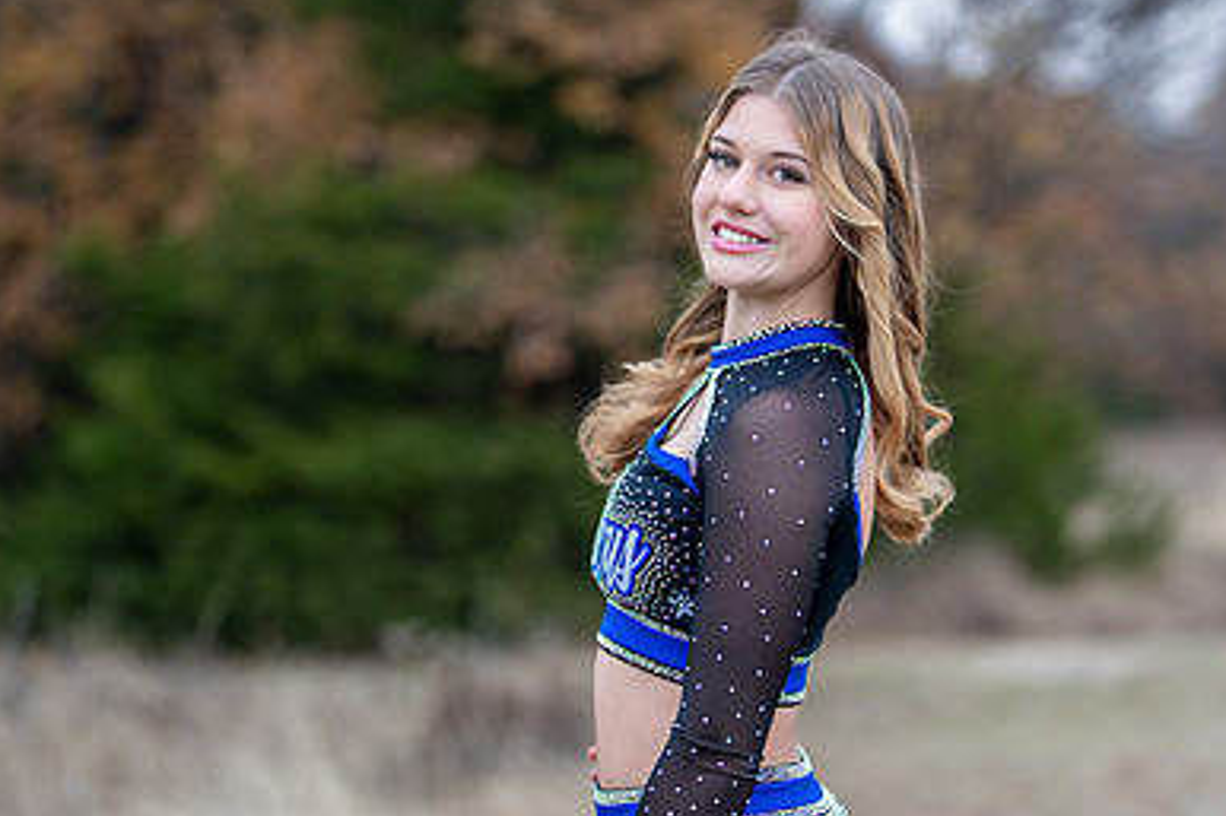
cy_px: 495
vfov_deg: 14.1
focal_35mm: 97
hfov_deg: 21.0
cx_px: 744
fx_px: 3302
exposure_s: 1/1000
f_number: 1.2
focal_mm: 50
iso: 400
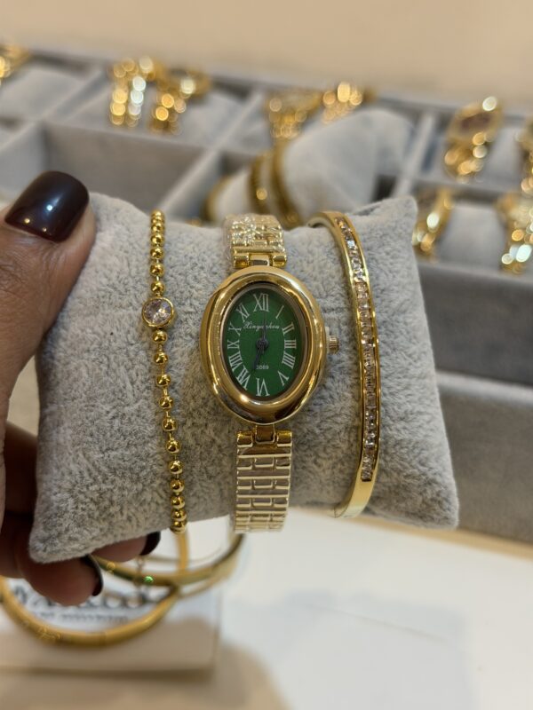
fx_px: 985
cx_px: 266
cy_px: 355
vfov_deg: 39.7
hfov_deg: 30.3
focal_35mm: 48
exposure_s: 1/50
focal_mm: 6.76
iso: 125
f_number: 1.78
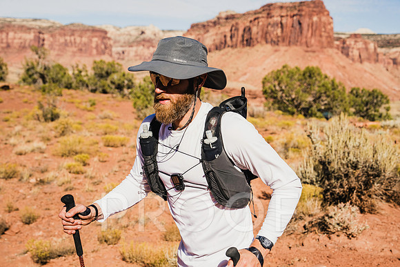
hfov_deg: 35.0
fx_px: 633
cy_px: 134
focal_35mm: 57
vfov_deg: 23.8
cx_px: 200
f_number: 5.6
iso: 100
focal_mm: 57
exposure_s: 1/500
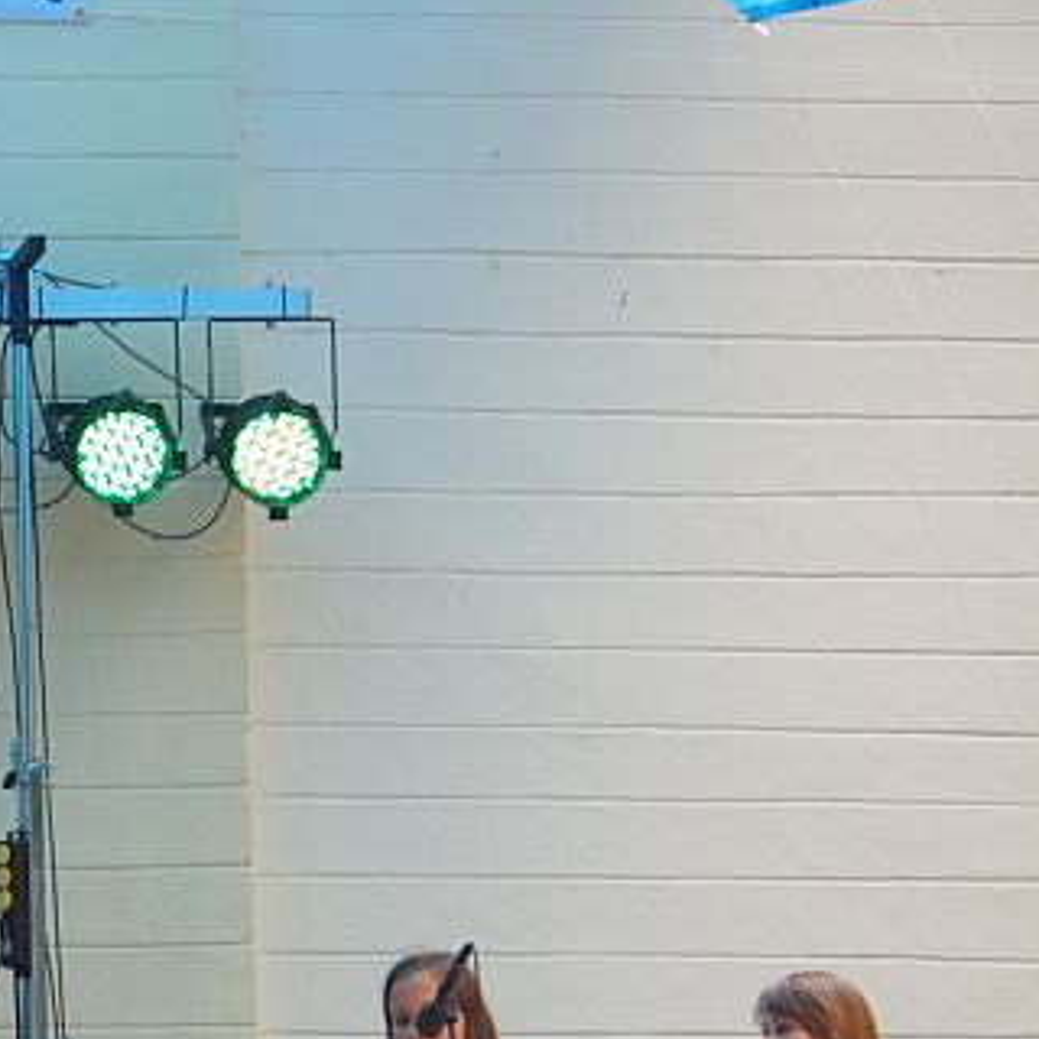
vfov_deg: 7.0
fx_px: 8490
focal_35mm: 250
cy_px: 859
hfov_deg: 6.9
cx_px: -578
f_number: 4.5
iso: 100
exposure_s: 1/60
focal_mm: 62.5
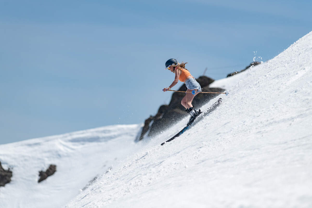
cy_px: 104
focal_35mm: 300
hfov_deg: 6.9
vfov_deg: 4.6
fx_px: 2600
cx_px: 156
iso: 200
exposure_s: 1/5000
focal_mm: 300
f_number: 4.5
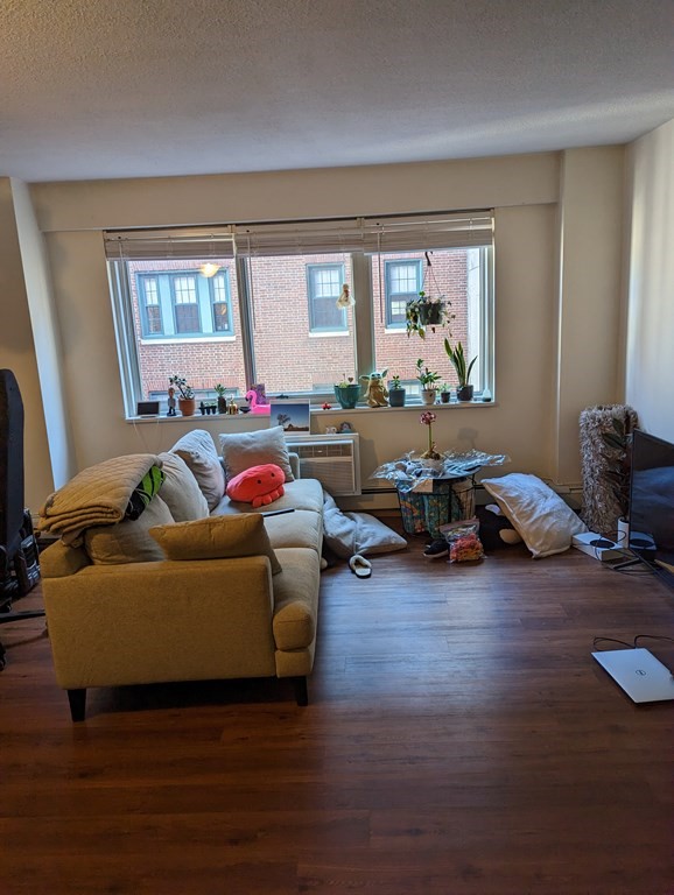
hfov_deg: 56.9
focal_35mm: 24
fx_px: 622
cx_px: 337
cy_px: 448
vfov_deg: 71.5
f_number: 1.85
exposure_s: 1/42.2
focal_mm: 6.81
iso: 92
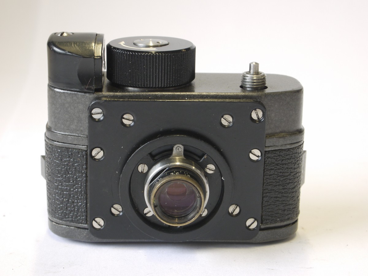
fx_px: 893
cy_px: 138
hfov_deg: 23.3
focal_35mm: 84
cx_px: 184
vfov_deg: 17.6
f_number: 11
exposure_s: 1/10
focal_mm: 42
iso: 400
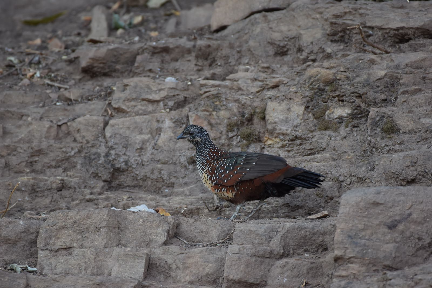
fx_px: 8998
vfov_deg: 1.8
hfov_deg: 2.8
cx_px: 216
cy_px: 144
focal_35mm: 750
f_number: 5.6
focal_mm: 500
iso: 640
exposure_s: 1/350
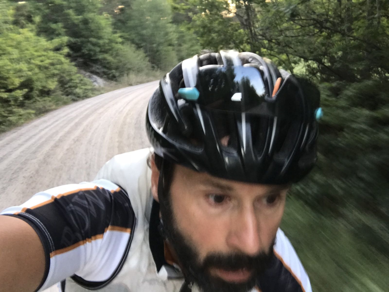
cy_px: 146
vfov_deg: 44.2
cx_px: 194
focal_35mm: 32
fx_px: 360
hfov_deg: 56.8
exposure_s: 1/33
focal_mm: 2.87
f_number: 2.2
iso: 80
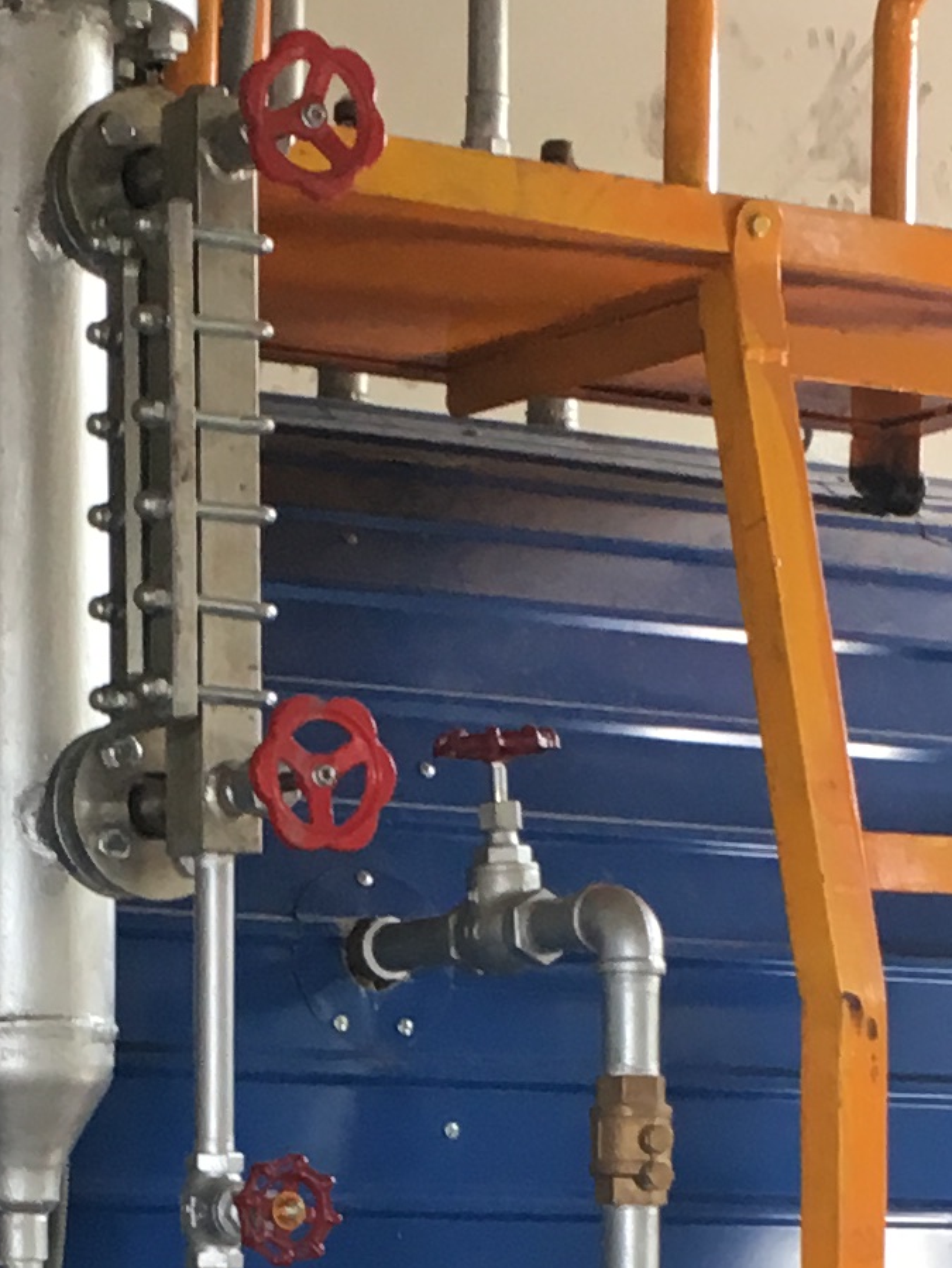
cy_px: 1456
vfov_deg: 14.7
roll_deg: -0.7
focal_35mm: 130
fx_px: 4764
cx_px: 293
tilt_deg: +0.4
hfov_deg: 11.4
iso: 32
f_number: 2.2
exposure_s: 1/33
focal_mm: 4.15
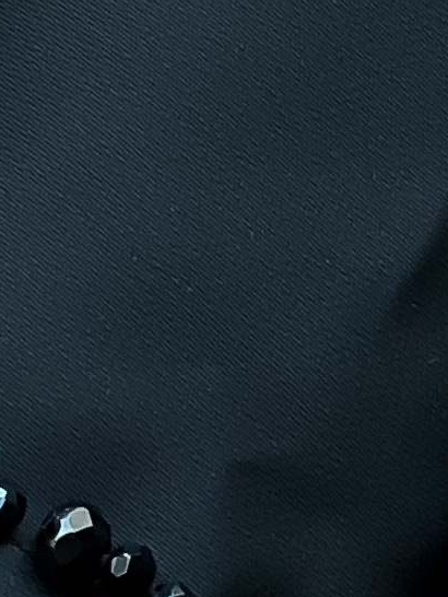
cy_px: -771
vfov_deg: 5.0
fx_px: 6621
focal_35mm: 384
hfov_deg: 3.8
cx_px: 975
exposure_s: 1/120
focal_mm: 6
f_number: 2
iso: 50
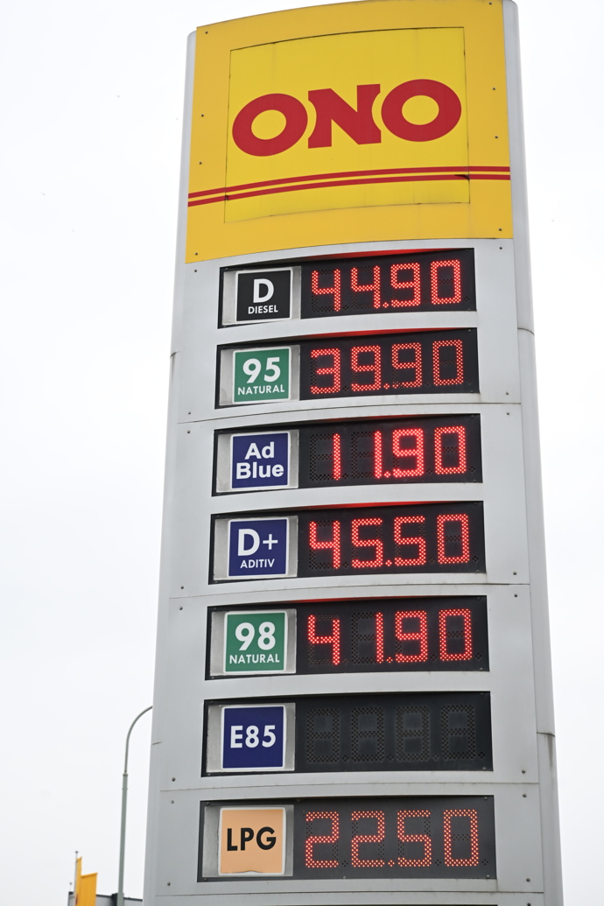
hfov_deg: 22.6
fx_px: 1510
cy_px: 453
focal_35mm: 60
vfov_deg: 33.4
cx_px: 302
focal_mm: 60
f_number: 5.6
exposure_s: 1/400
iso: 1250
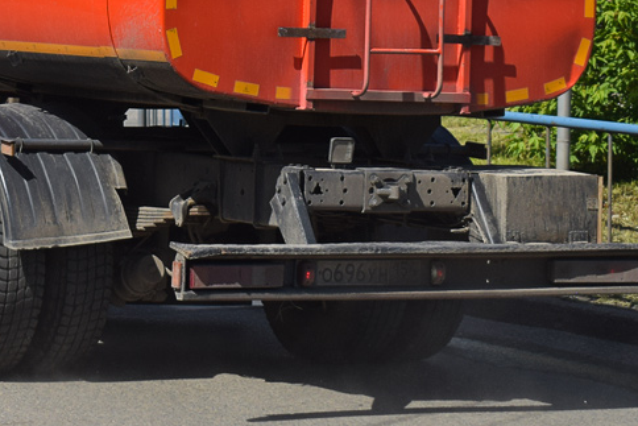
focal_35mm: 167
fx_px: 2965
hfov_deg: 12.2
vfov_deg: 8.1
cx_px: 83
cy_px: -90
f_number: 6.3
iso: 100
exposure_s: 1/800
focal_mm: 45
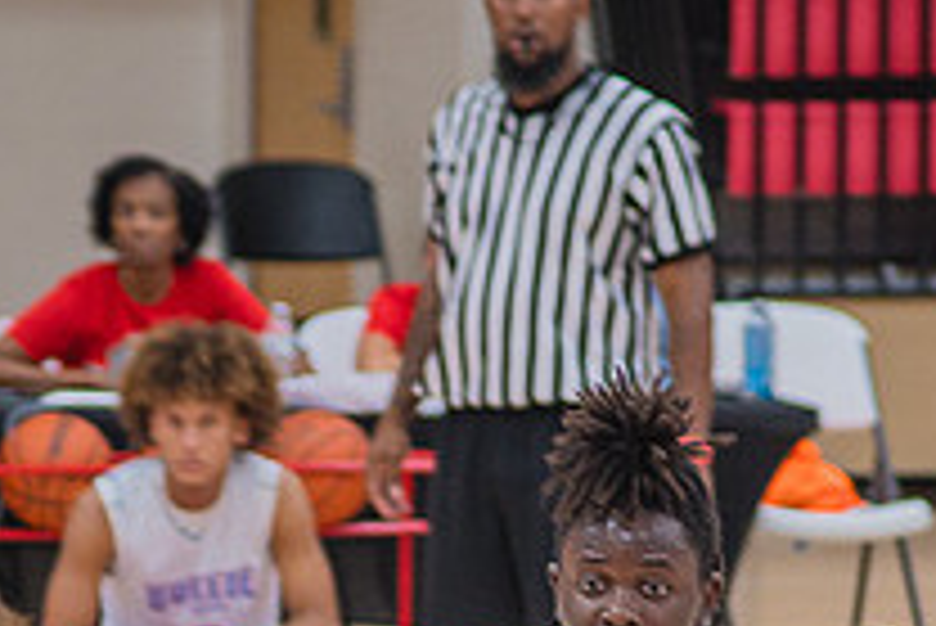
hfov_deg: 4.5
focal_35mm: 459
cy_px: 721
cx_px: 436
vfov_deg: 3.0
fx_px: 11942
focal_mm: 165
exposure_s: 1/250
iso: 1000
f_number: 5.3
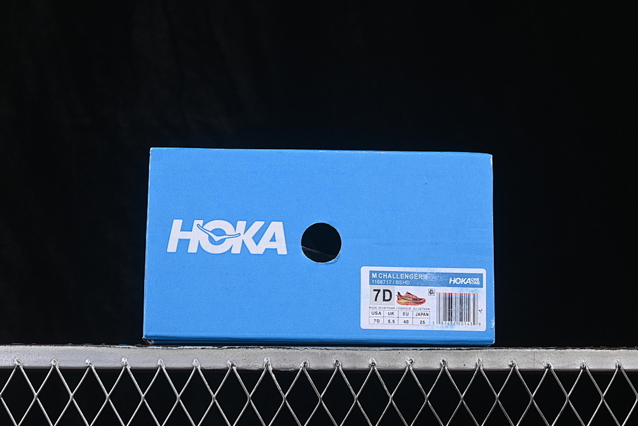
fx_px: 1329
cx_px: 319
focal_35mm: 75
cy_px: 213
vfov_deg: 18.2
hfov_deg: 27.0
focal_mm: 50
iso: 160
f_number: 8
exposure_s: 1/80
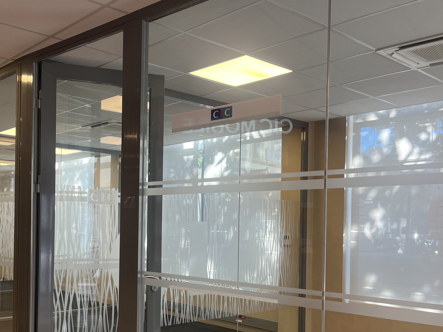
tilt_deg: -0.7
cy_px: 219
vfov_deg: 36.5
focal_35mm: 39
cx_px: 129
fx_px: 499
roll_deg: -1.3
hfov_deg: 46.7
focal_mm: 5.1
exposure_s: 1/100
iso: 40
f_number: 1.6
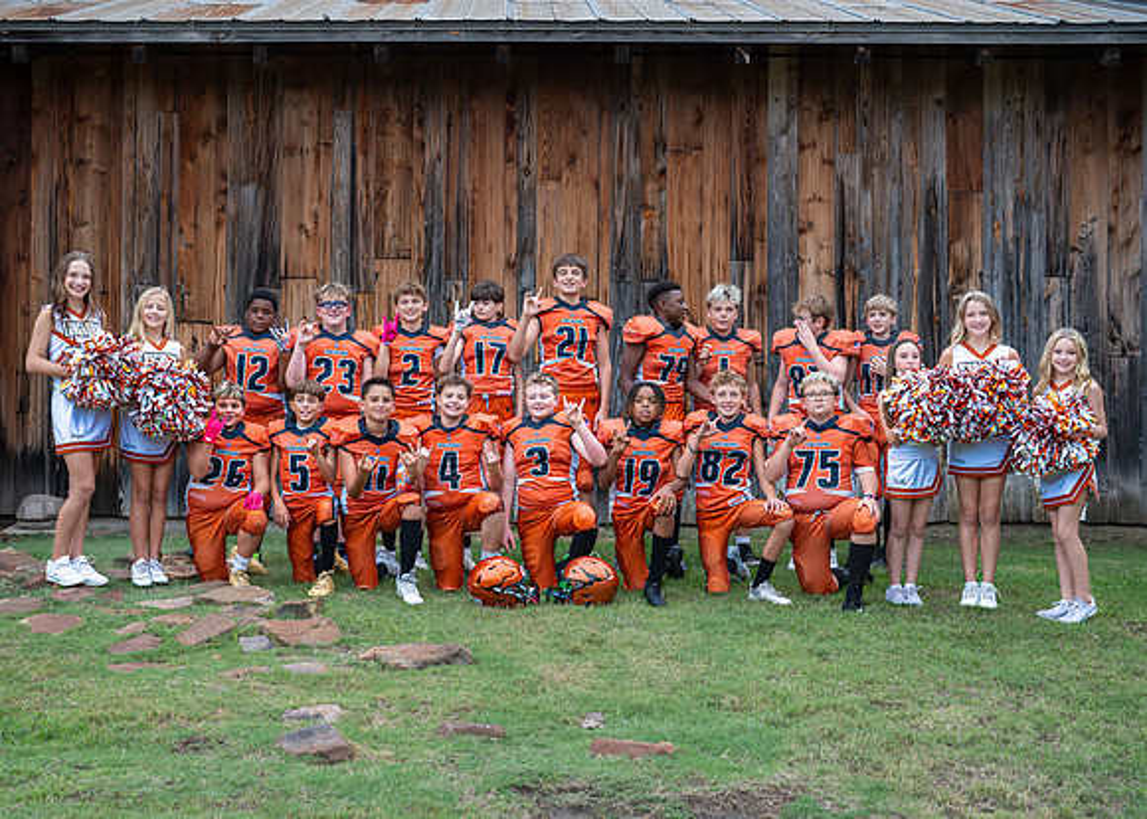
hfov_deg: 34.5
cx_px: 505
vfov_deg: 25.0
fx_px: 1846
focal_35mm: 57
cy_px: 420
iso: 4000
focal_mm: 50
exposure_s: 1/500
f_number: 4
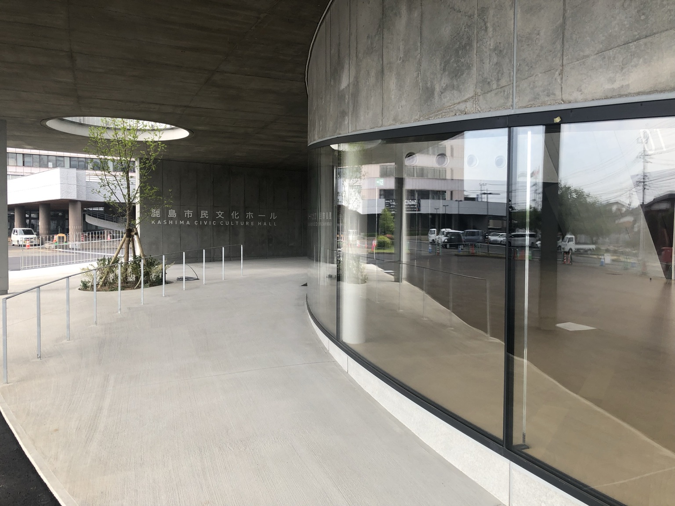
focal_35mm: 28
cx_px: 338
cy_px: 253
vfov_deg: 49.7
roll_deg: +0.4
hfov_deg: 63.4
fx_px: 546
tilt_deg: -2.5
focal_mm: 4
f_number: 1.8
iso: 20
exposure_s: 1/510
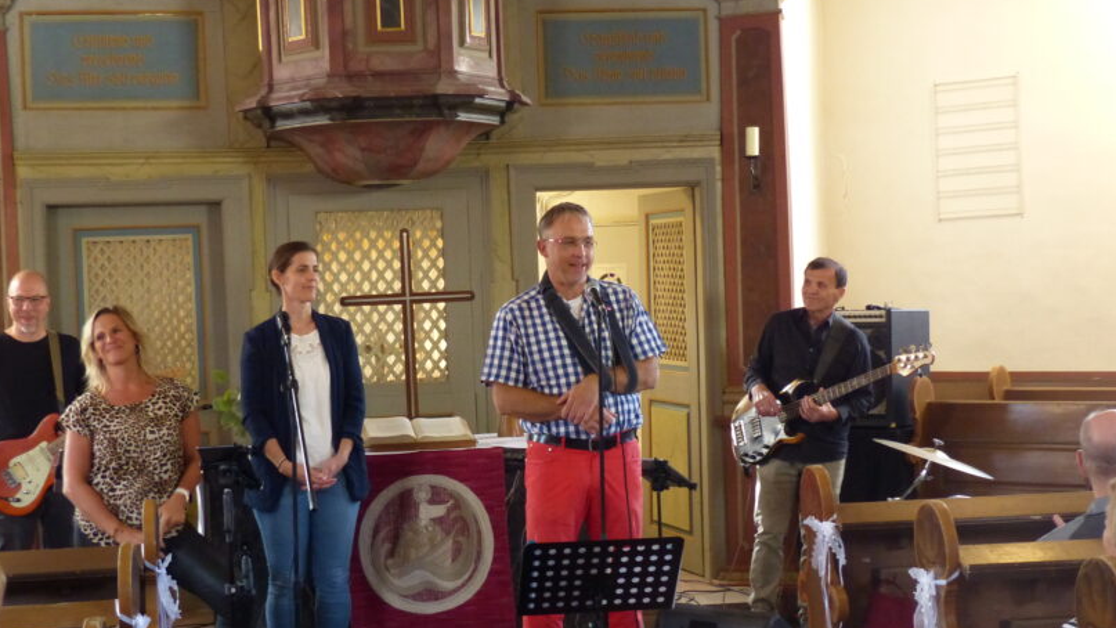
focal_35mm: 65
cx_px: 521
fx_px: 1924
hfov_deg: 32.3
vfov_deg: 18.5
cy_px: 333
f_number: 2.8
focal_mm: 8.4
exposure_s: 1/25
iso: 400
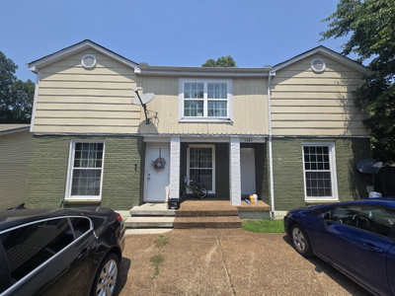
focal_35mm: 13
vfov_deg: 89.9
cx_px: 198
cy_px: 148
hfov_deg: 106.2
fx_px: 148
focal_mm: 2.2
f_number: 2.2
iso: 50
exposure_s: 1/2005
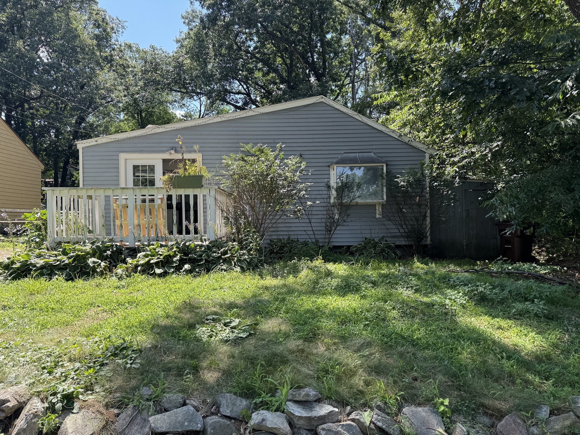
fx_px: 402
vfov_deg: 56.8
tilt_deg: +0.0
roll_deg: +1.0
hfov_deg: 71.6
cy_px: 218
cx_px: 290
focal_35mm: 24
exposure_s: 1/864
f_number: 1.78
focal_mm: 6.76
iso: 80
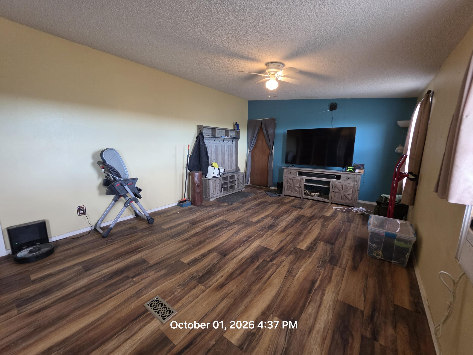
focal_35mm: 13
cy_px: 178
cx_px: 236
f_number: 1.9
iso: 500
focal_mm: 2.2
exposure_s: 1/60
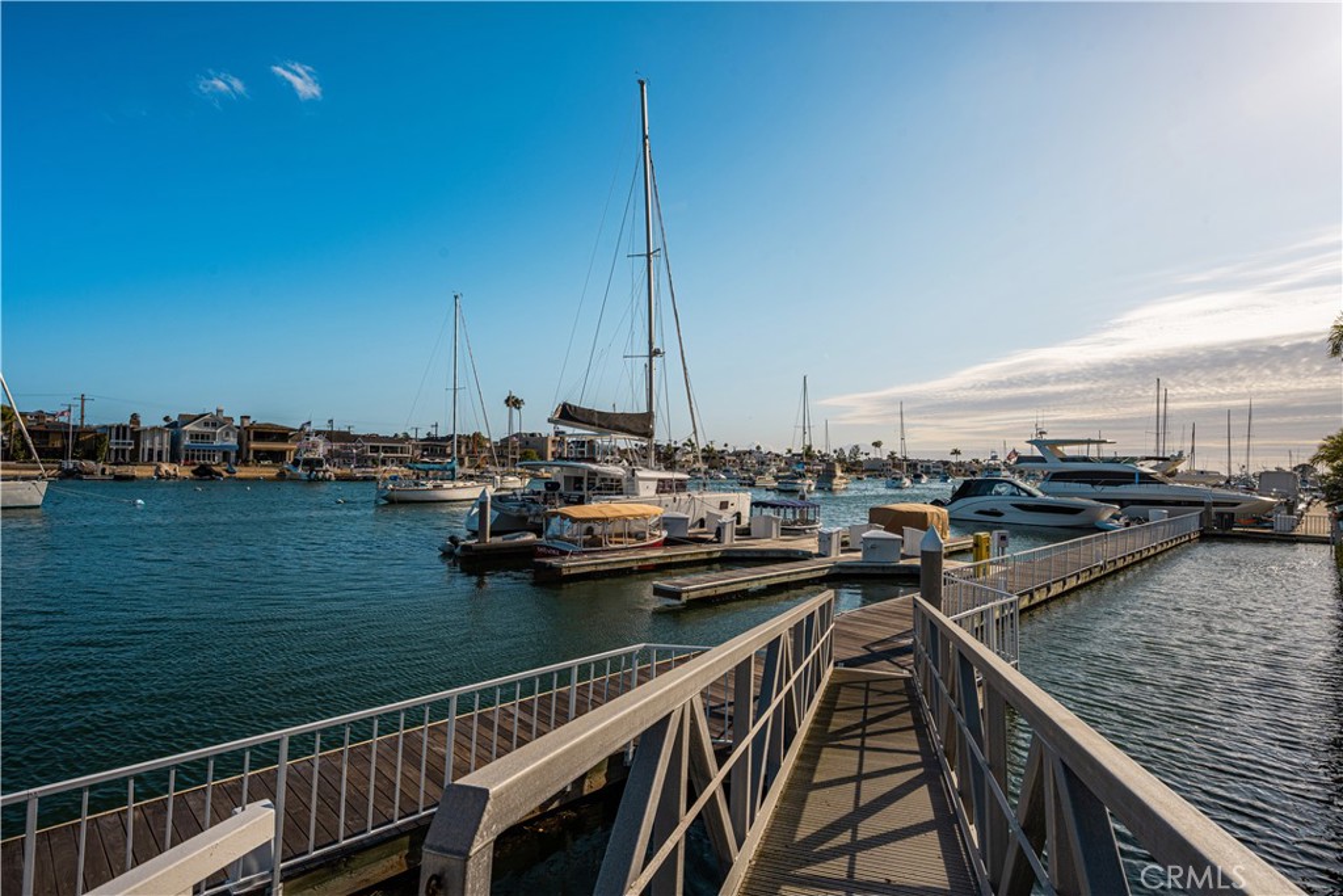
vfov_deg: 67.4
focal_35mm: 18
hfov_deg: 90.0
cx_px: 672
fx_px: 672
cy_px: 448
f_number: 10
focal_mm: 18
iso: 100
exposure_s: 1/320
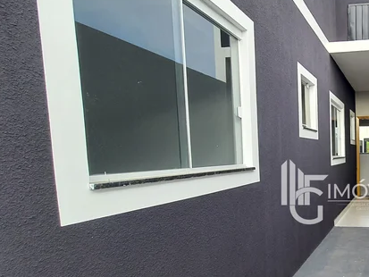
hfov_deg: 55.8
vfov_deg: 51.8
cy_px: 192
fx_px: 277
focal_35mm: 26
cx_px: 348
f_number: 2.2
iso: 50
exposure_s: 1/294
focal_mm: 1.74
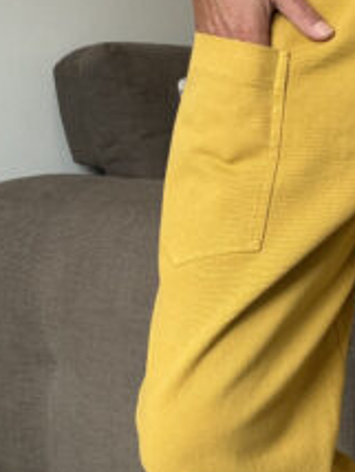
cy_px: 218
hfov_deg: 21.7
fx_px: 887
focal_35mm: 65
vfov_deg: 29.8
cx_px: 370
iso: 80
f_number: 1.9
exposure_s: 1/84
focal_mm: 2.69
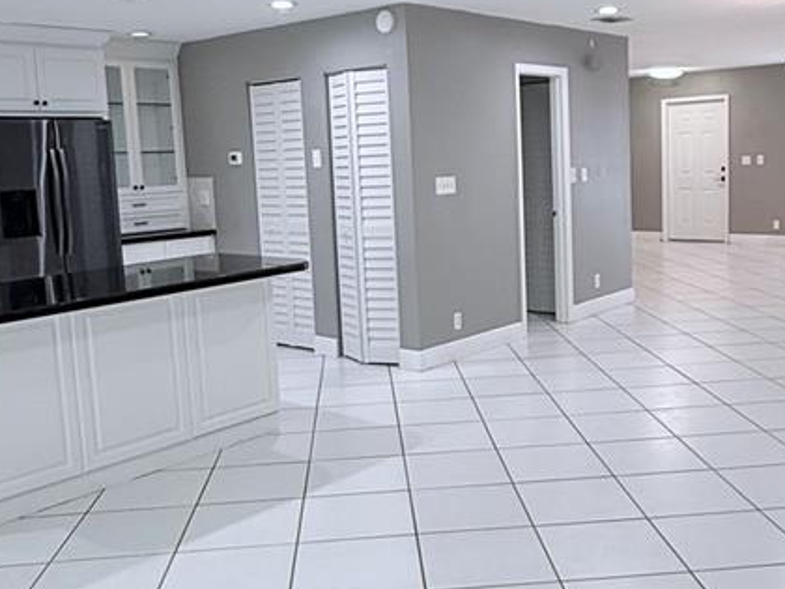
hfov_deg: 46.7
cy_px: 258
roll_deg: +1.7
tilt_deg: -7.2
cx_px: 439
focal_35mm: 40
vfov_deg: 35.9
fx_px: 907
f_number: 2.2
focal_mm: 2.22
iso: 250
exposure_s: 1/120
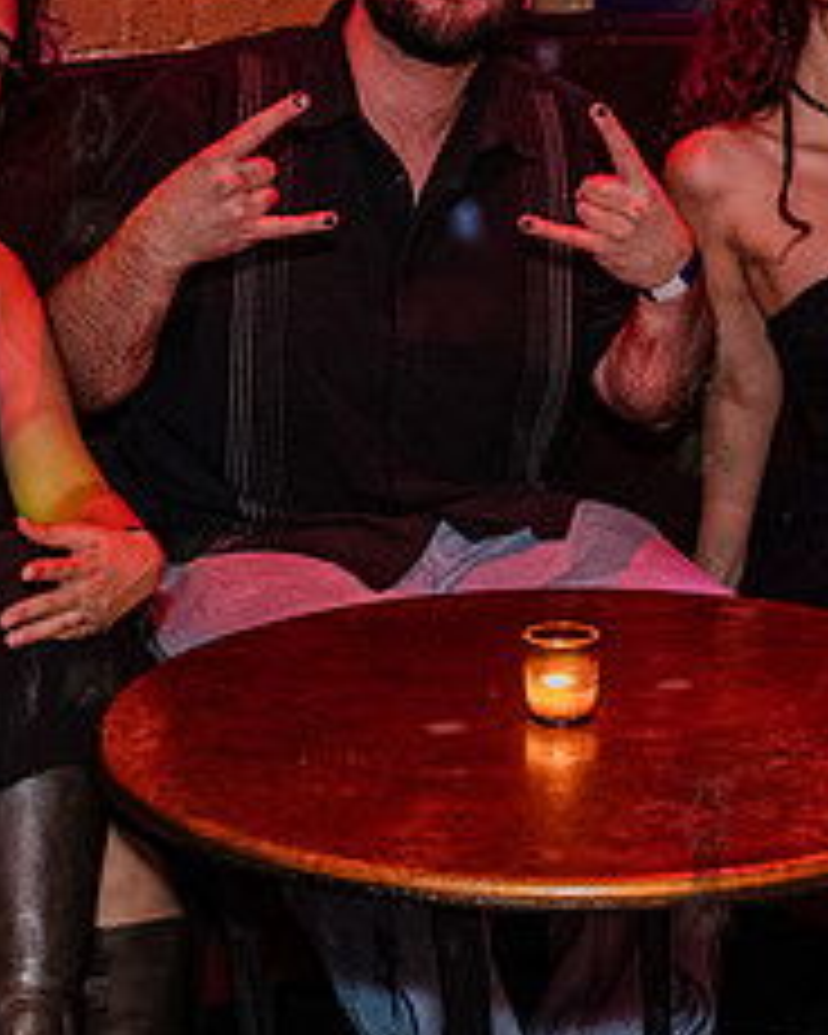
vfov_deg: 19.9
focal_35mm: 96
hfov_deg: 16.0
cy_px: 308
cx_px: 498
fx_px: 2941
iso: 12800
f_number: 3.2
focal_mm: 35
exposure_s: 1/250
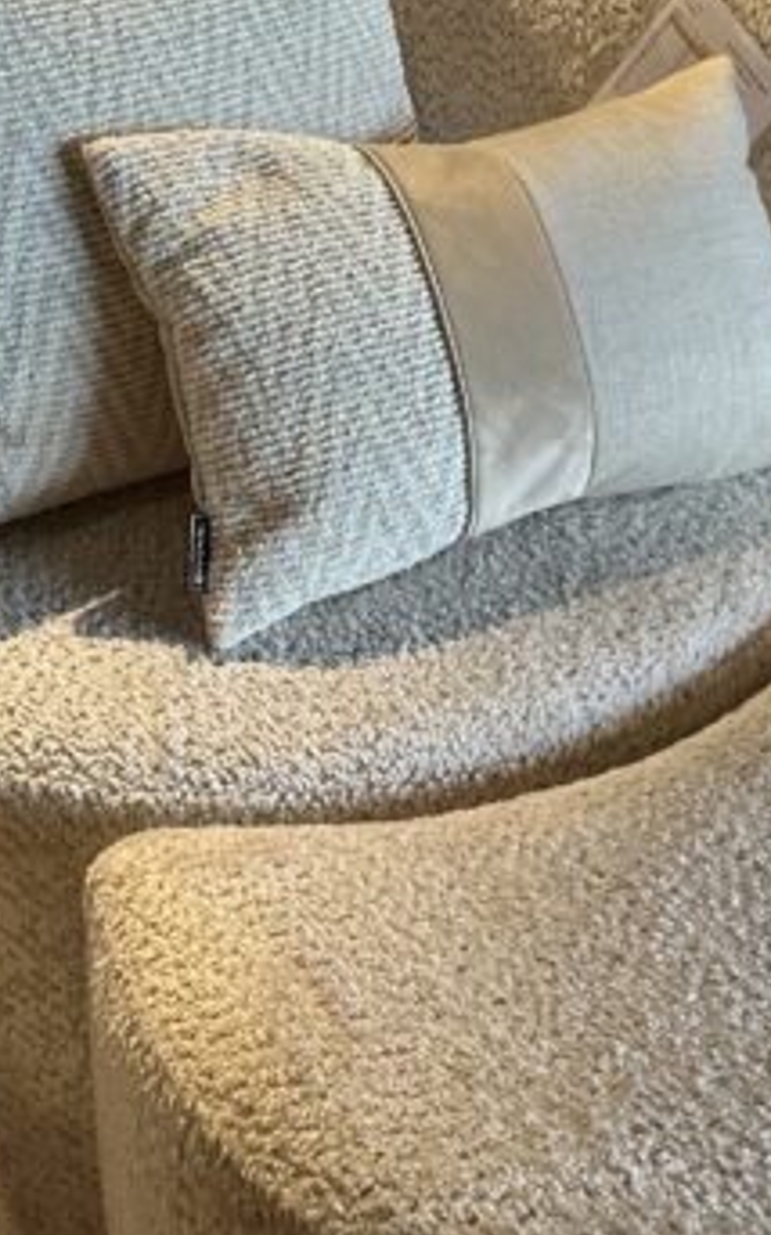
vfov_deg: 26.5
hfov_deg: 17.0
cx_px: 645
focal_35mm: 76
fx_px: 2558
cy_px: 209
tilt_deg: -25.1
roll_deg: +0.3
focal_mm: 6.86
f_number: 1.78
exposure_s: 1/72
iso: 200
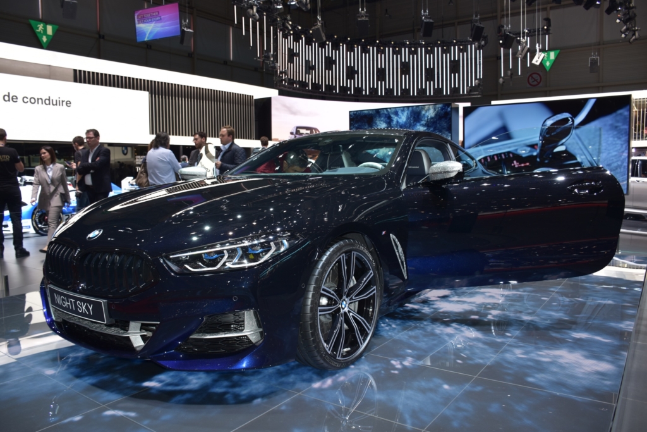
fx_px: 485
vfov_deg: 47.9
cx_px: 324
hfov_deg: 67.4
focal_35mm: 27
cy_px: 216
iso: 160
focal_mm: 18
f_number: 3.5
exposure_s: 1/60
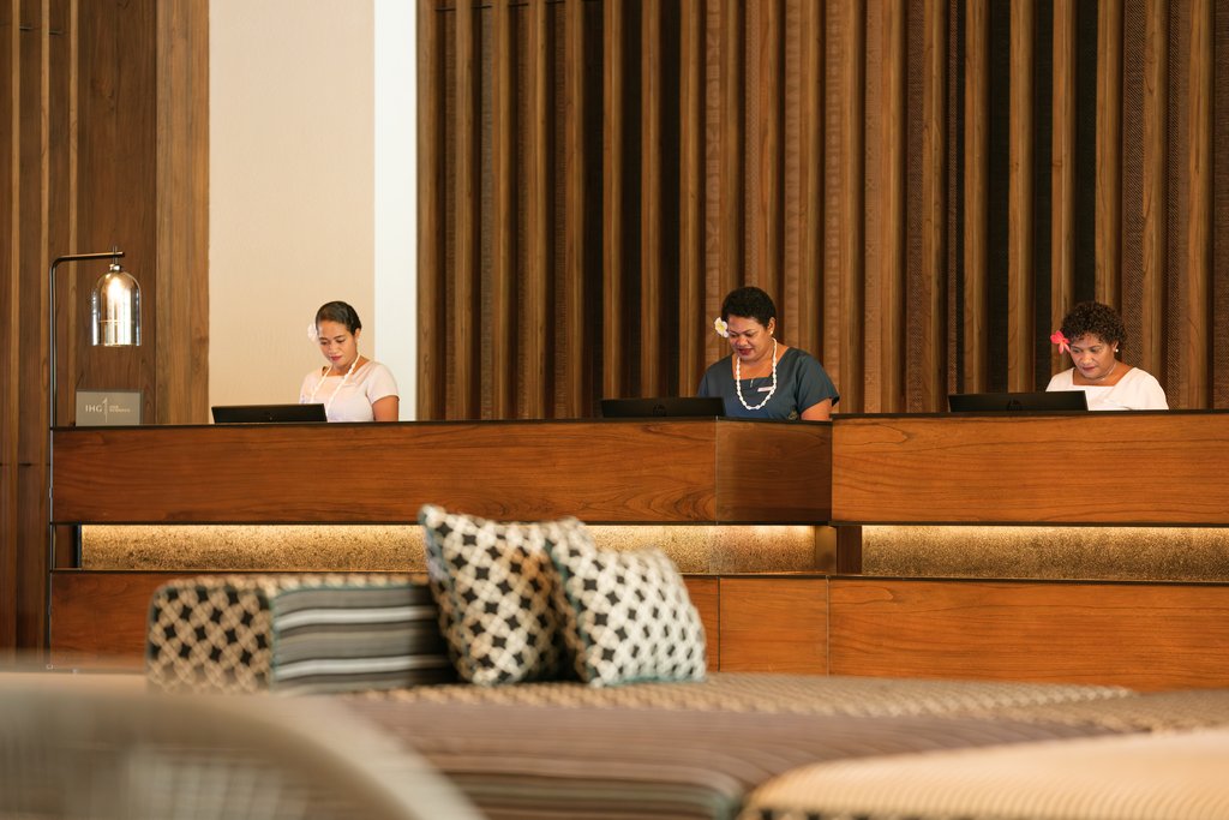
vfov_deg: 12.1
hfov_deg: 18.1
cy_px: 410
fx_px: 3858
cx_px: 614
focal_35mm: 113
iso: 800
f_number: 1.8
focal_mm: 75
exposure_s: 1/80
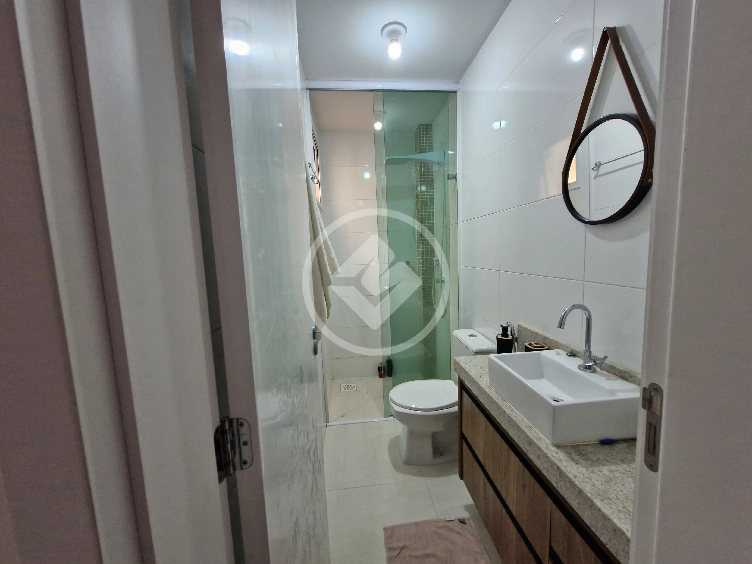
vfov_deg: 89.9
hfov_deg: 106.2
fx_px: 282
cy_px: 282
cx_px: 376
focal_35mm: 13
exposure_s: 1/60
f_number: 2.2
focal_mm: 1.74
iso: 320
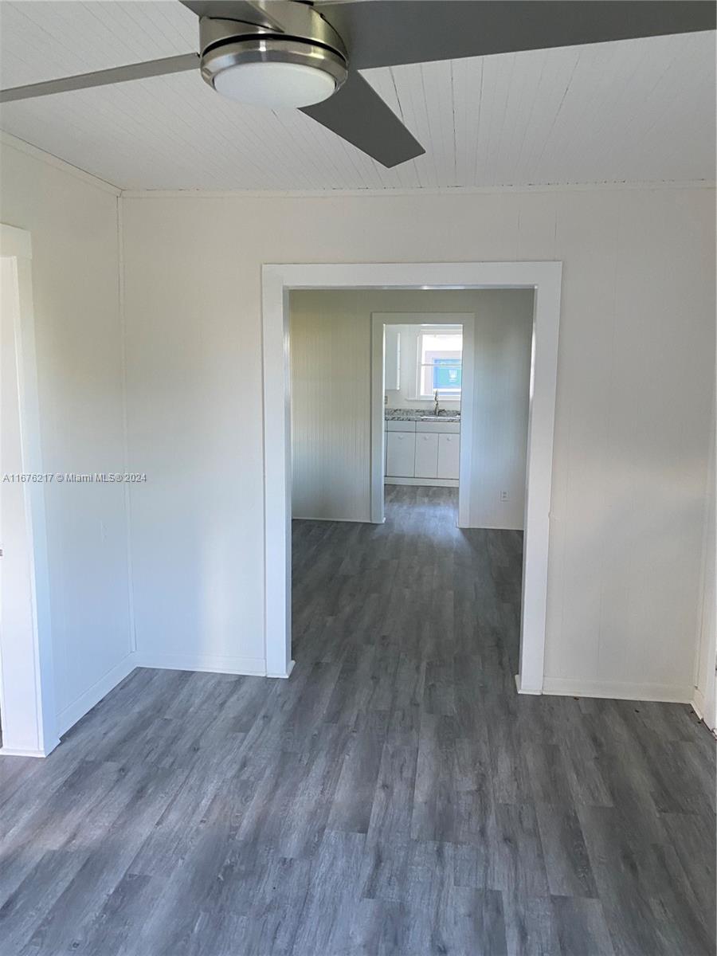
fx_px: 718
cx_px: 358
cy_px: 478
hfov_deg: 53.1
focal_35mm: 26
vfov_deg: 67.3
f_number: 1.8
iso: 125
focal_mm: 4.25
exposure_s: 1/92
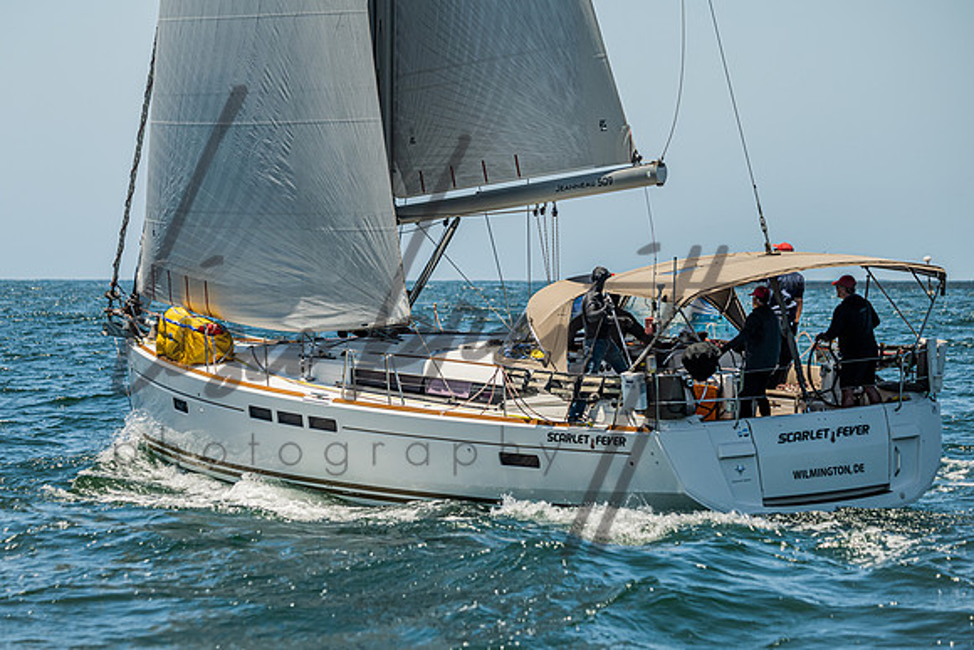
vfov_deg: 6.8
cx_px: 419
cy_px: 371
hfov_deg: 10.1
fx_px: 5509
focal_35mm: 204
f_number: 5.6
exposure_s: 1/1250
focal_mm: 170
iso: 320
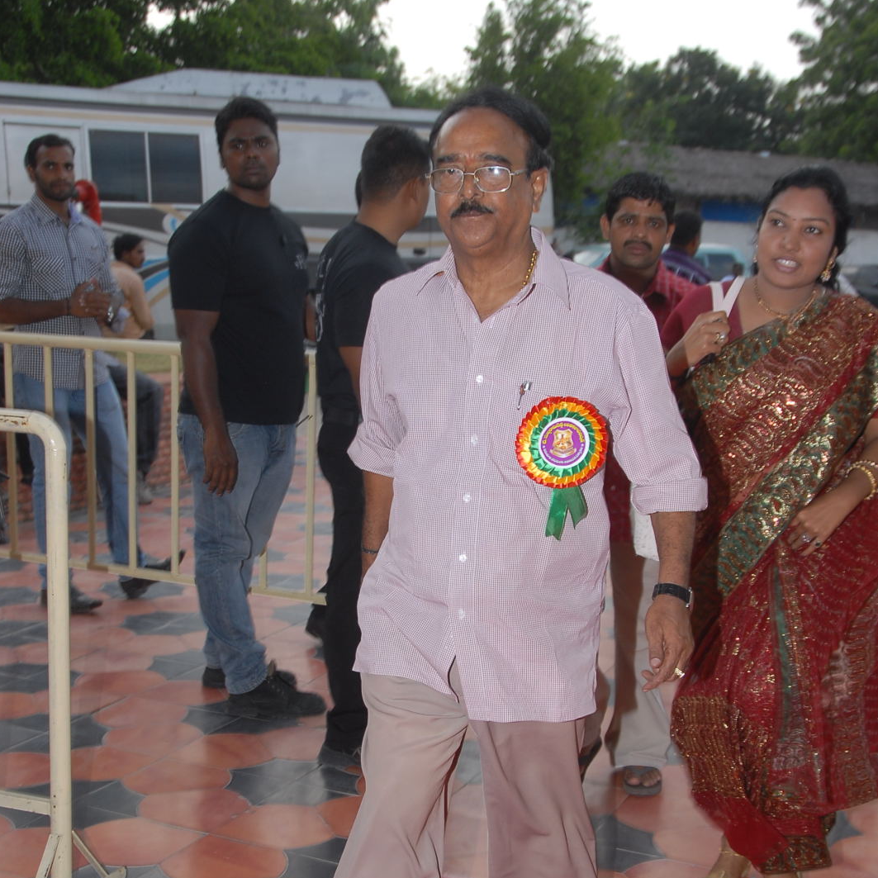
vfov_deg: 33.9
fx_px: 1435
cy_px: 540
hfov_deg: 34.0
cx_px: 435
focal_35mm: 50
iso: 200
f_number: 5.6
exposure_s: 1/125
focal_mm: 26
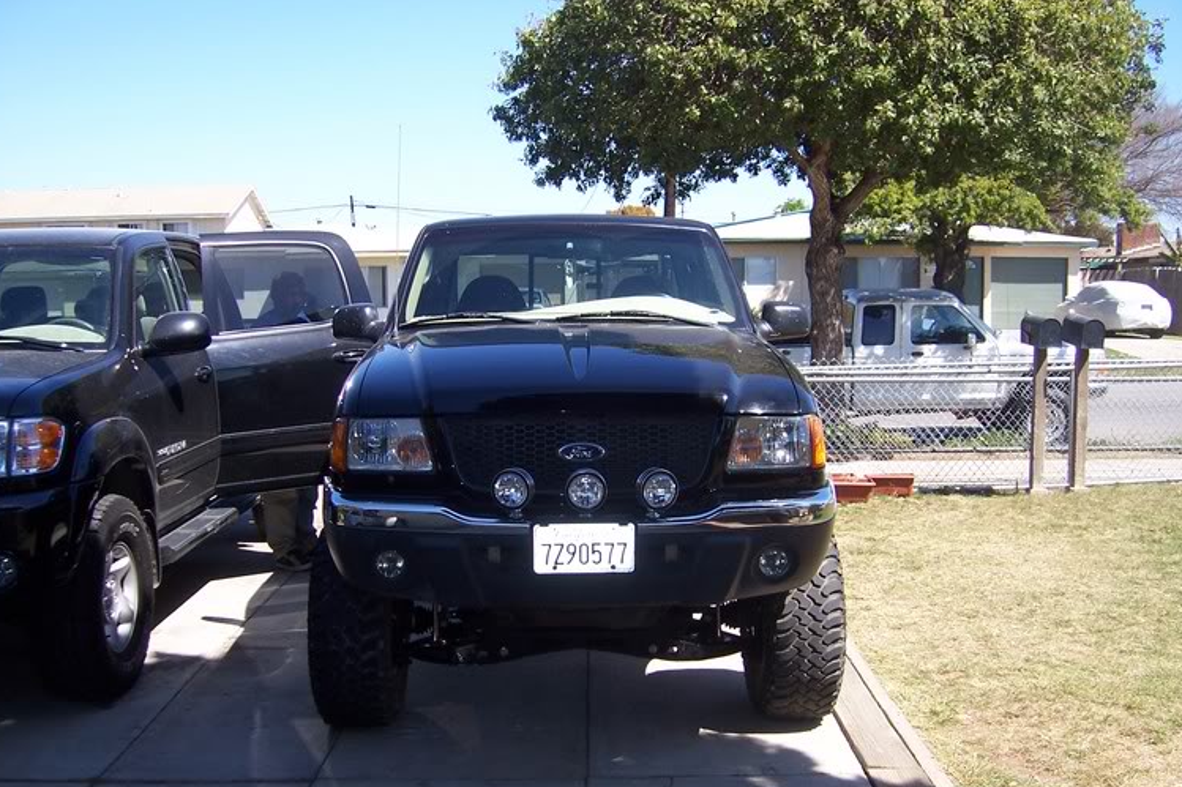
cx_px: 585
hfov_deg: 48.5
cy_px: 468
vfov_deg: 33.3
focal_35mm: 40
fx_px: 1313
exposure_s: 1/750
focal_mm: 6
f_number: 3
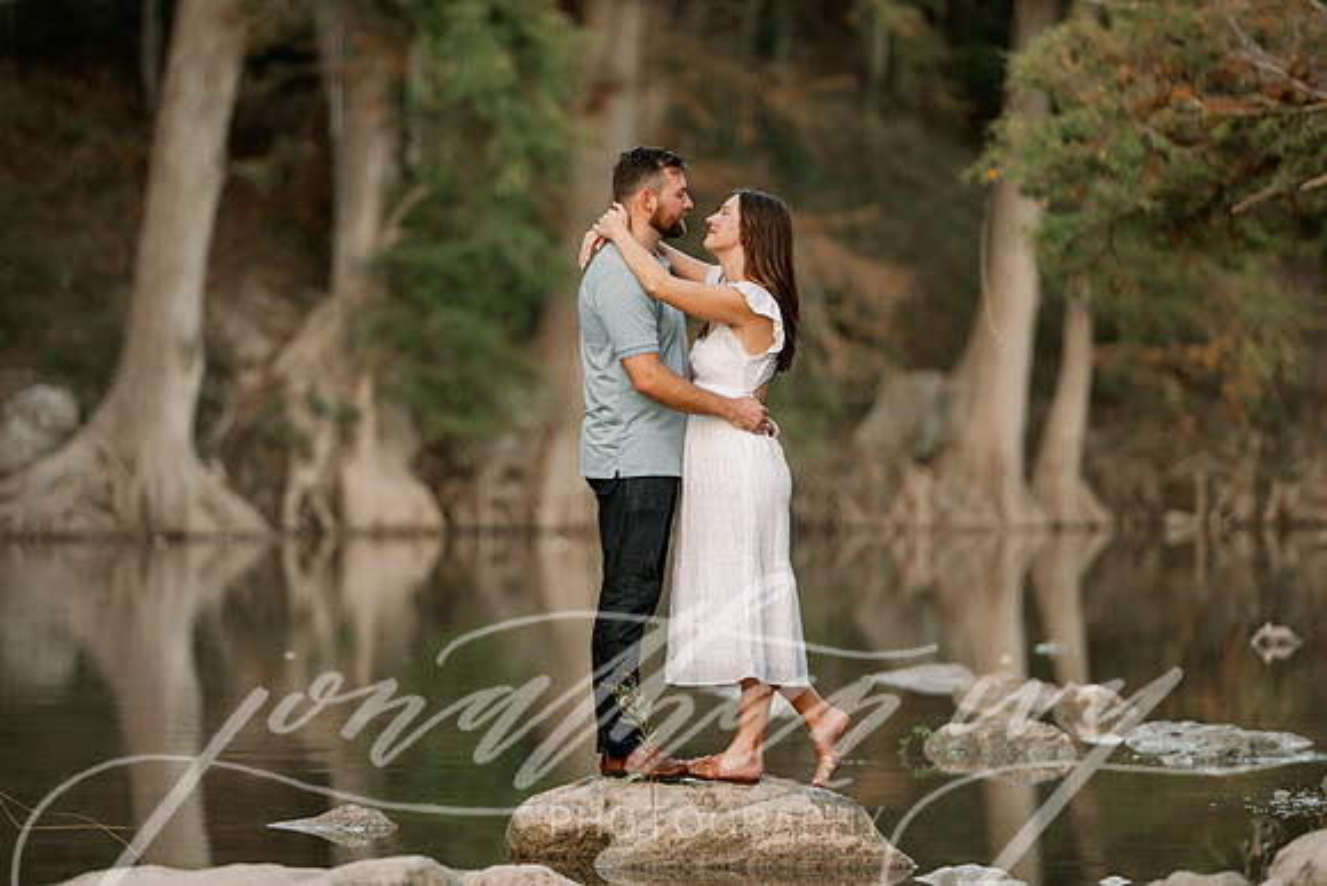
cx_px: 664
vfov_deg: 6.9
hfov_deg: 10.3
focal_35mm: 200
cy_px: 443
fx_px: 7374
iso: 320
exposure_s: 1/160
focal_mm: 200
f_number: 2.8
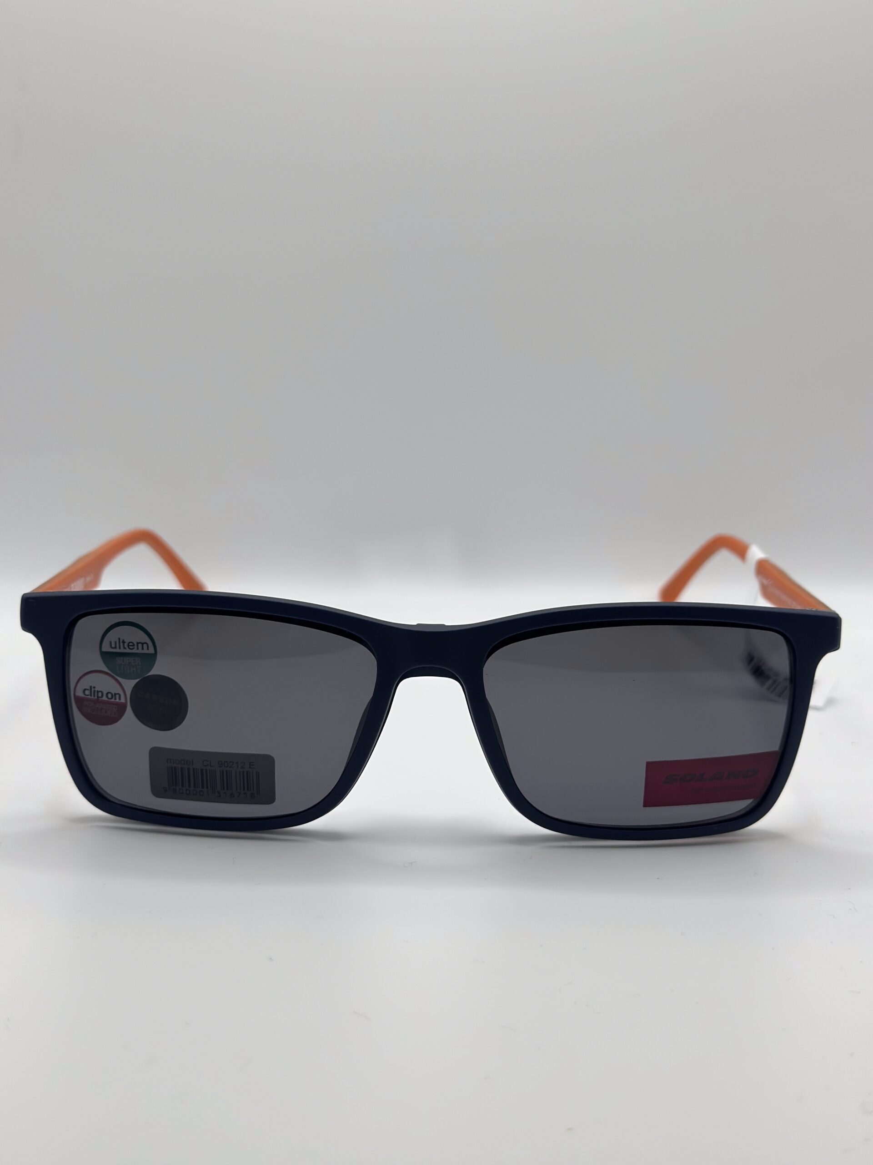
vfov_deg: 39.7
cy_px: 582
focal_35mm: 48
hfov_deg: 30.3
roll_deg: -0.3
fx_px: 1614
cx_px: 436
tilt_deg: -17.9
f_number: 1.78
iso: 80
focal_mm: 6.86
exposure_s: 1/740
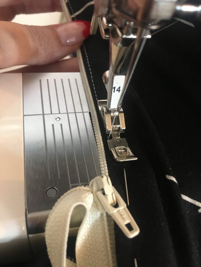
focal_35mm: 29
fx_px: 225
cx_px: 100
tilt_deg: -50.5
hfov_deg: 48.2
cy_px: 134
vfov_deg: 61.7
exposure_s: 1/17
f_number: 2.2
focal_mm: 4.15
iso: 200
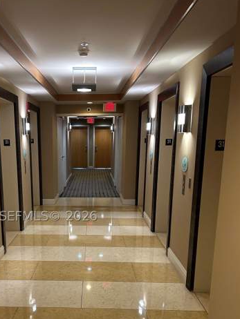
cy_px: 216
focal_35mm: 36
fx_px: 332
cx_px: 81
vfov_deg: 50.3
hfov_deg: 39.2
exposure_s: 1/60
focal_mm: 5.7
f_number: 1.5
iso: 200
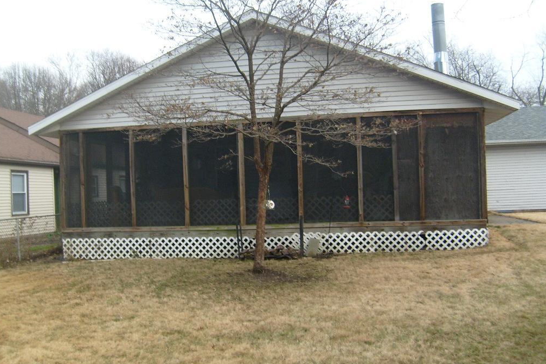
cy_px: 191
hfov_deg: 51.9
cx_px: 271
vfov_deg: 36.0
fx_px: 561
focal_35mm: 37
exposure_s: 1/60
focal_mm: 5.8
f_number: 7.1
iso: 80
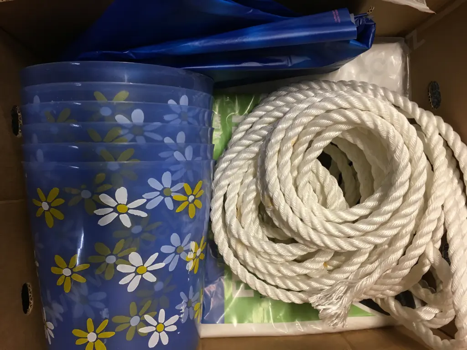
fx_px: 391
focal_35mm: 29
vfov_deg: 48.2
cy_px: 175
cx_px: 234
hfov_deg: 61.7
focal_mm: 4.15
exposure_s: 1/17
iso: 40
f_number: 2.2
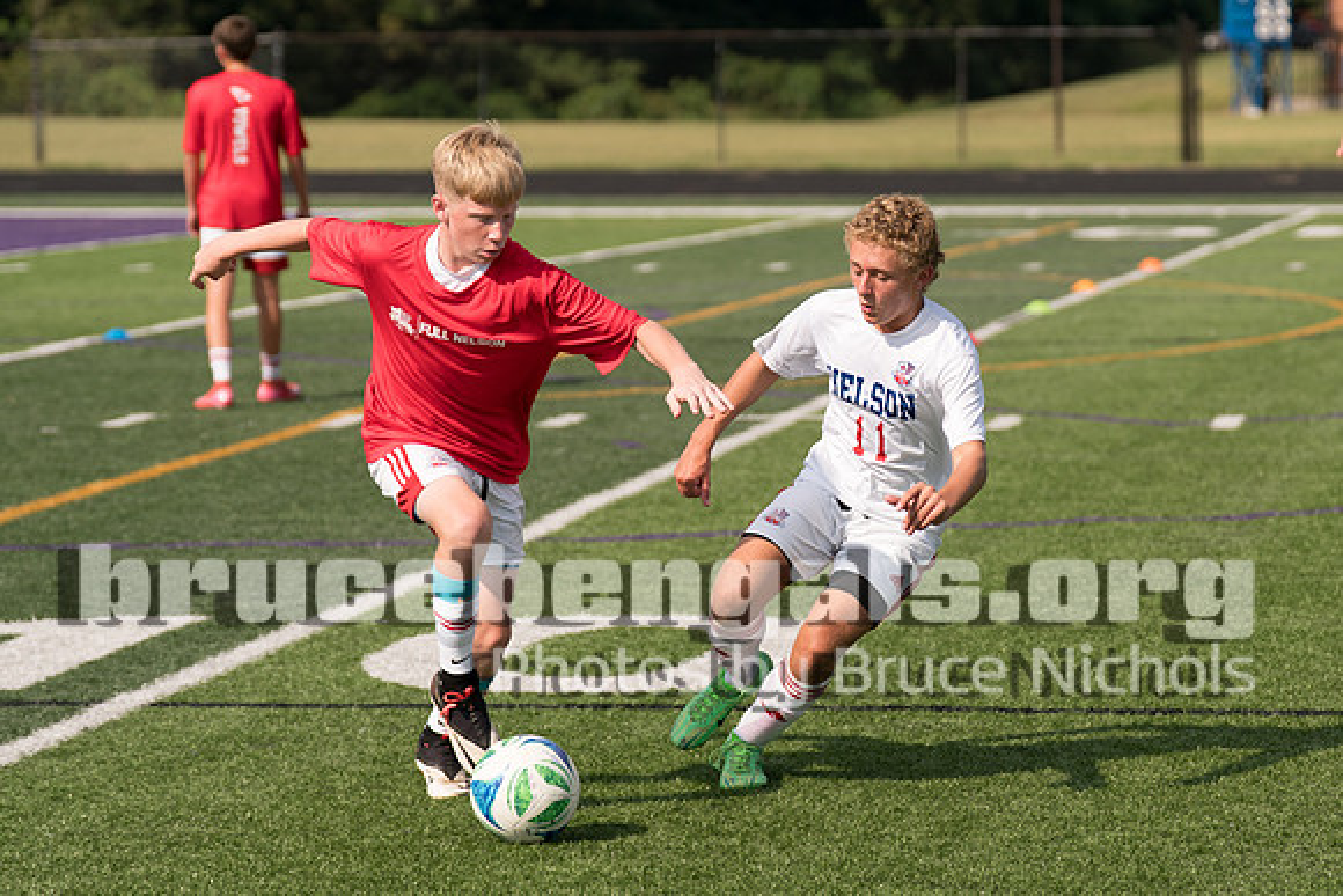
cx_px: 899
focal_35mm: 153
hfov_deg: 13.4
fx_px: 5691
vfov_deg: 9.0
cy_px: 418
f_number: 2.8
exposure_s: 1/2000
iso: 100
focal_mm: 94
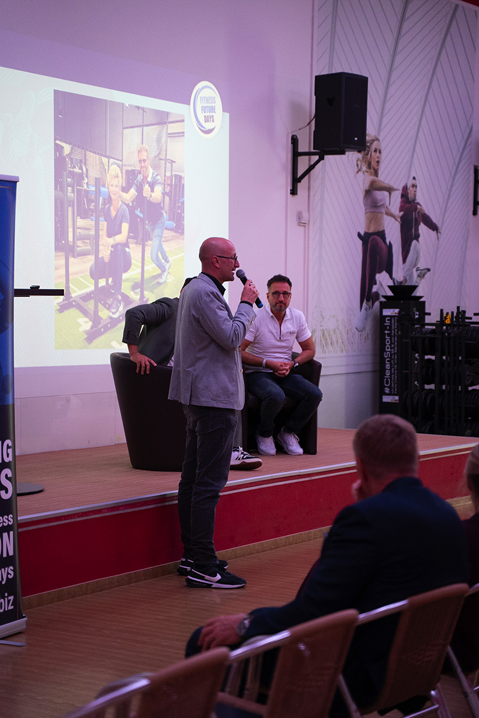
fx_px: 1495
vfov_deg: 27.0
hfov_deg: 18.2
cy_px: 359
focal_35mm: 75
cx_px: 240
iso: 6400
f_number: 2.8
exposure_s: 1/200
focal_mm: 75
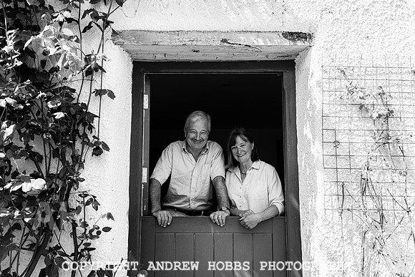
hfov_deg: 51.2
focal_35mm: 38
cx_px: 208
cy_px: 138
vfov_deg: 35.4
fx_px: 433
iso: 250
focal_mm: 35
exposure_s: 1/320
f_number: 5
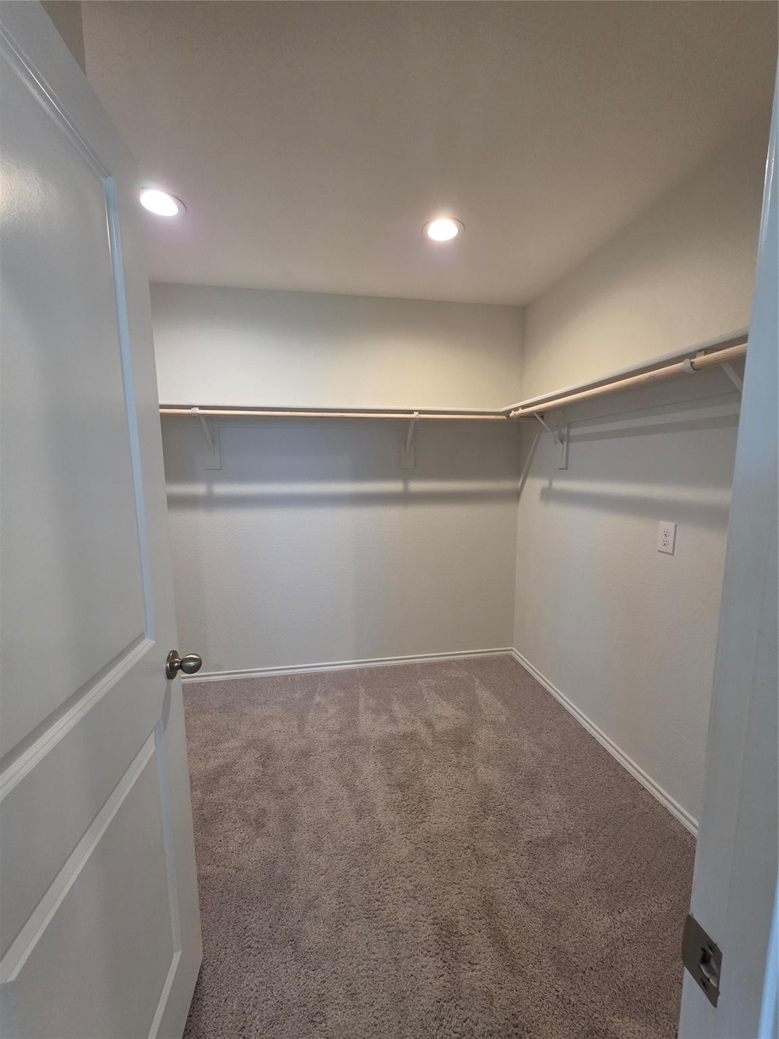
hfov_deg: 89.9
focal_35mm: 13
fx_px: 390
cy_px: 520
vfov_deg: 106.2
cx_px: 390
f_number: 1.9
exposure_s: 1/120
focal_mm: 2.2
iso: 250
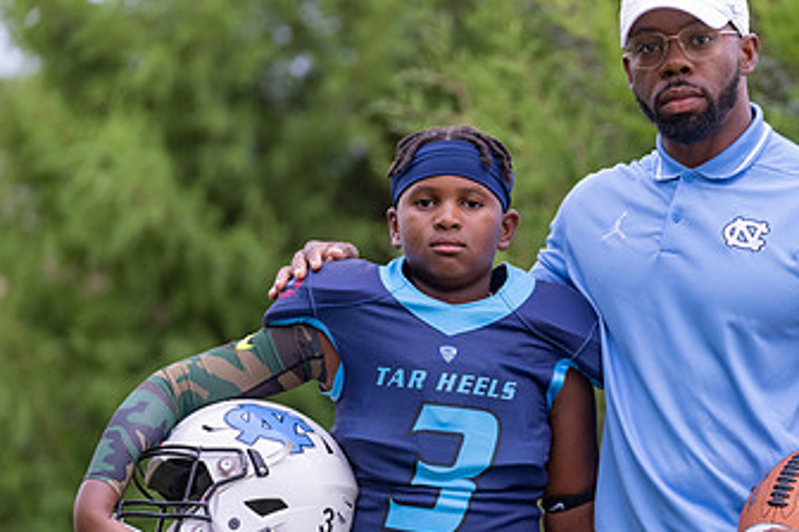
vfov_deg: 6.1
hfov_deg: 9.1
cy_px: 336
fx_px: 5016
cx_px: 547
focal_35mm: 226
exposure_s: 1/320
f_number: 2.8
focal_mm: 131
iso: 500
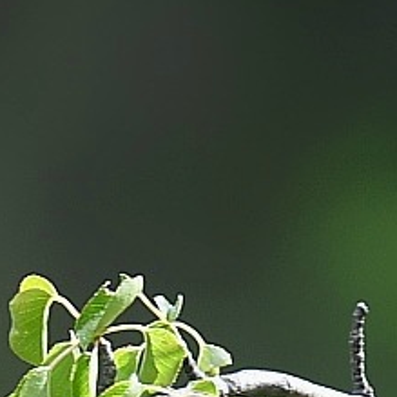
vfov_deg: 0.7
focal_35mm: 2381
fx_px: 30894
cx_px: -281
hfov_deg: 0.7
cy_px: 394
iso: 220
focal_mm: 300
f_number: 5
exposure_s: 1/500
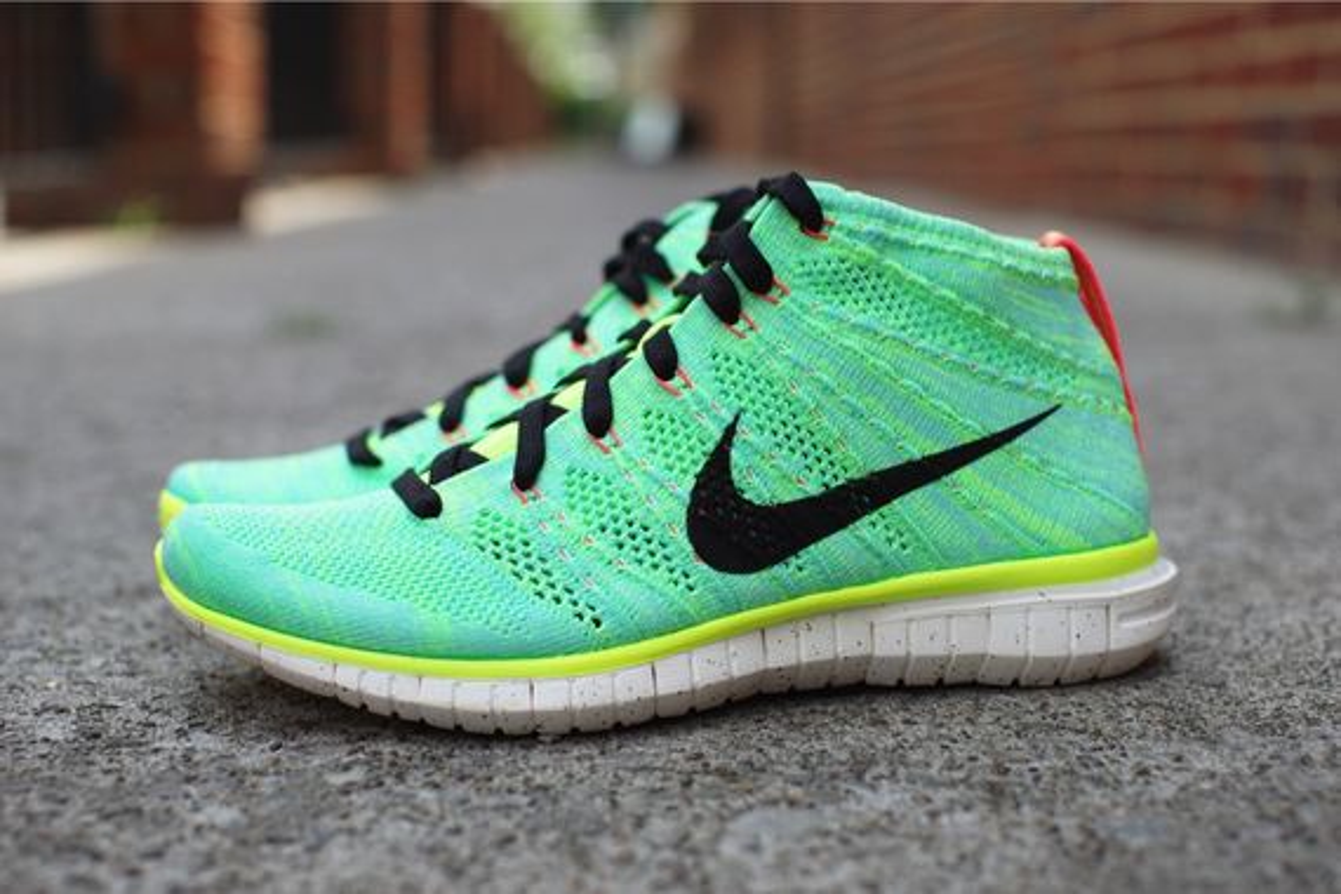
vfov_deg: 27.0
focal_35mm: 50
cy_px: 447
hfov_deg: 39.6
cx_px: 670
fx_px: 1862
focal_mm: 50
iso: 125
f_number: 4.5
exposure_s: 1/500
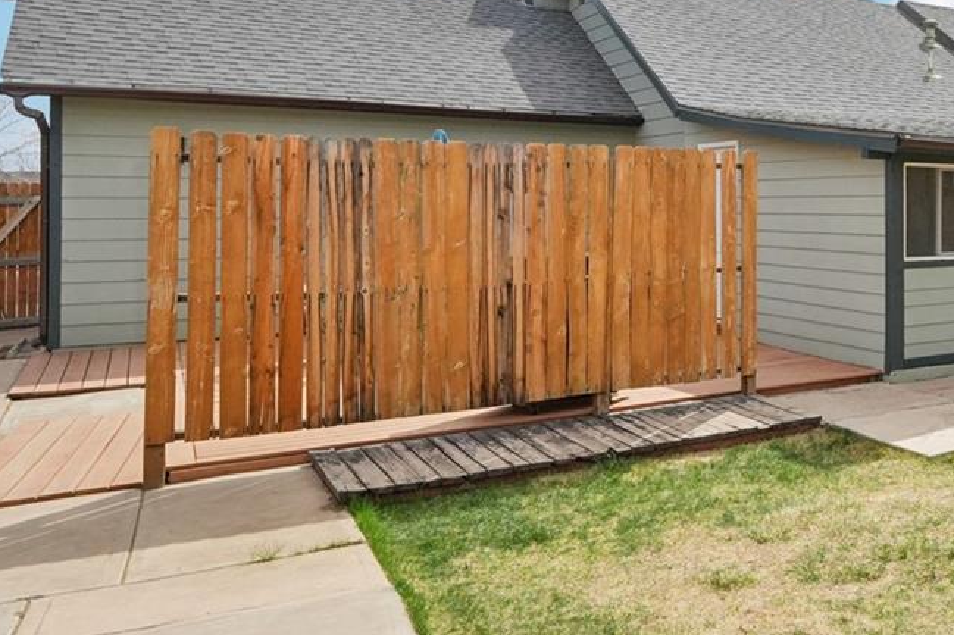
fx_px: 980
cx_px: 1007
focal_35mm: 37
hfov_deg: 42.7
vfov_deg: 35.5
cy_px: 198
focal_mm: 10
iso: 800
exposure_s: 1/1600
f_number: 8
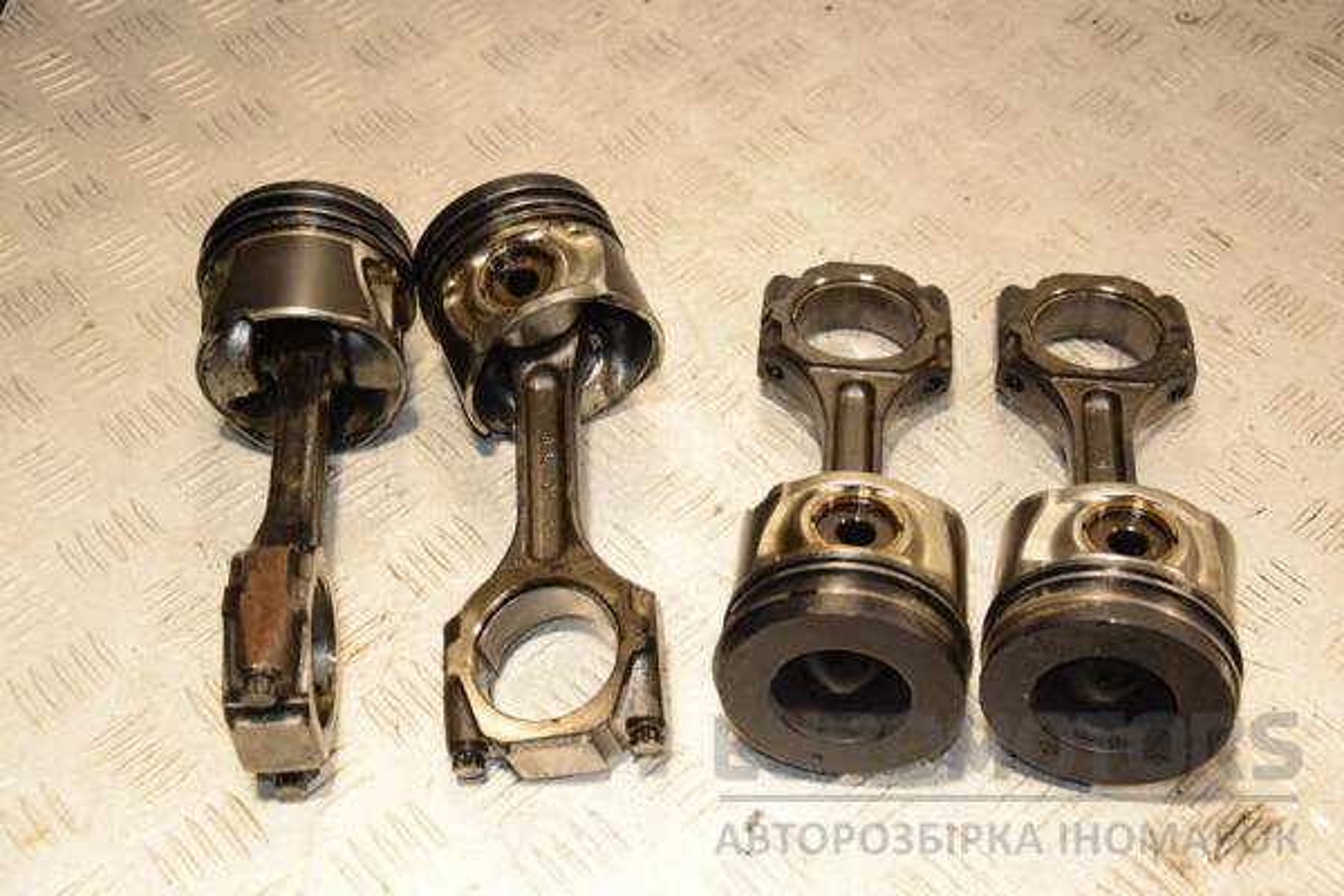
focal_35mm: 51
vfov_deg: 26.5
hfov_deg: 38.9
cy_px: 448
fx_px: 1904
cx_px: 672
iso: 800
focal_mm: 34
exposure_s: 1/200
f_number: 5
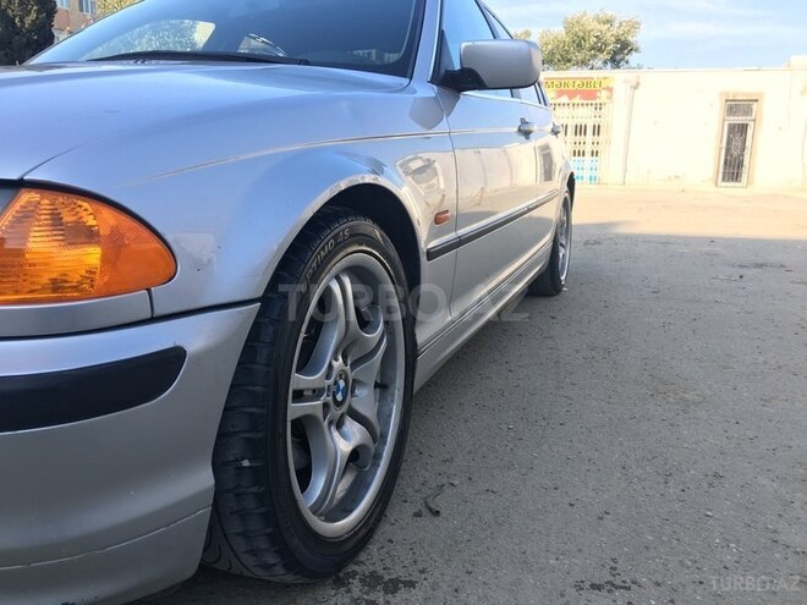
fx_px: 676
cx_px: 404
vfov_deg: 48.2
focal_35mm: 29
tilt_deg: -12.3
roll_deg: -1.4
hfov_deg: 61.7
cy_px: 302
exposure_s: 1/275
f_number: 2.2
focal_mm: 4.15
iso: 25
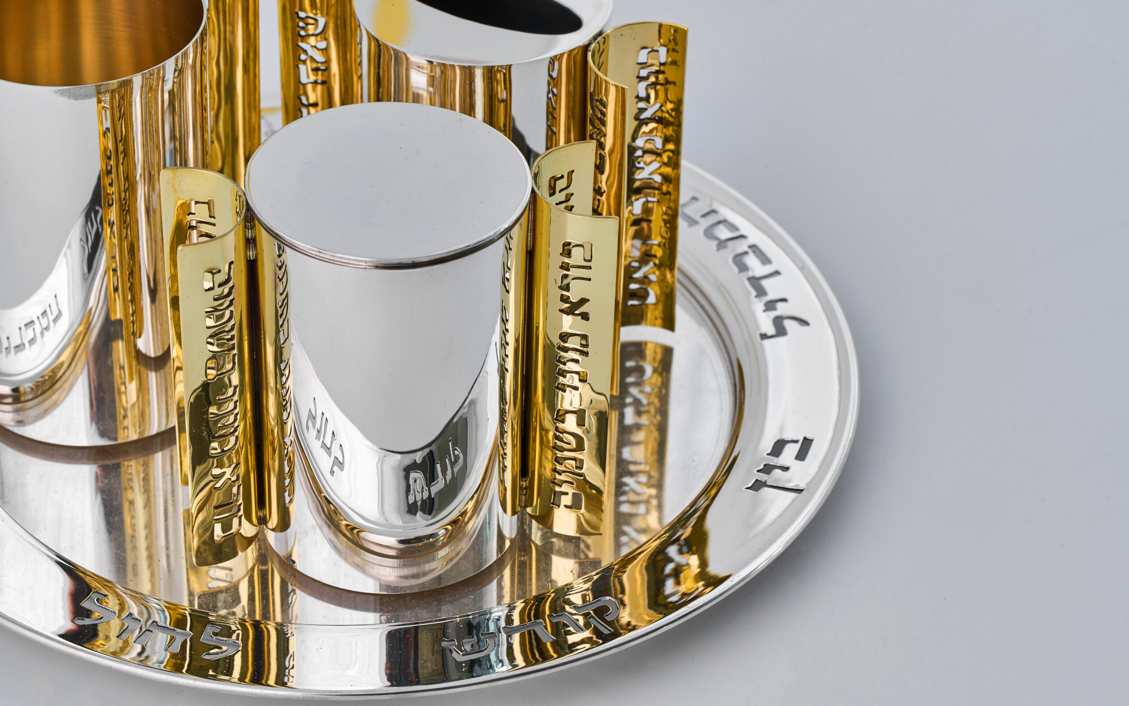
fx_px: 3169
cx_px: 568
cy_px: 339
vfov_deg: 12.7
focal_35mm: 103
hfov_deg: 20.2
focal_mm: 100
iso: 100
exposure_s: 1/200
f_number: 16
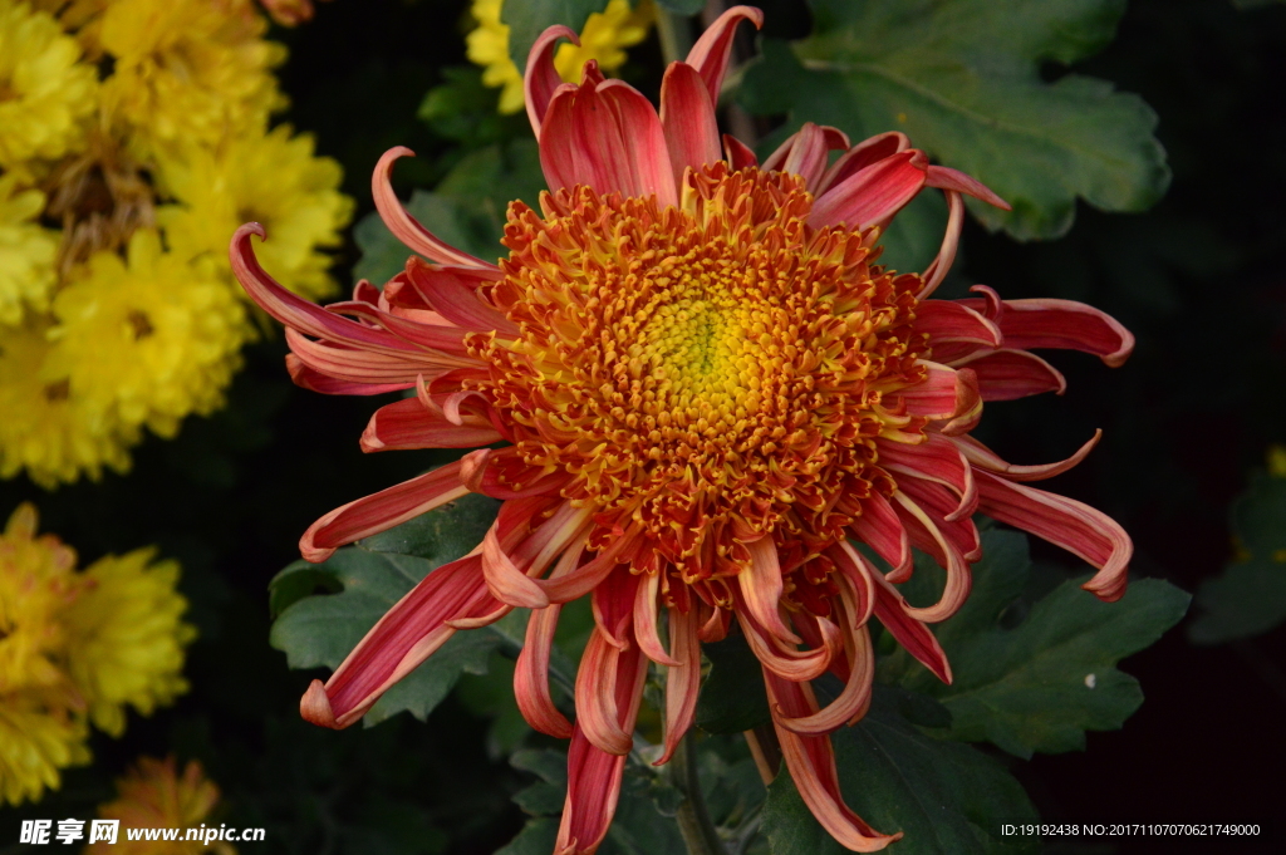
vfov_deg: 4.2
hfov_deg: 6.2
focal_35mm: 330
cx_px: 643
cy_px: 428
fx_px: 11779
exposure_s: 1/250
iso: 1100
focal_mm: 220
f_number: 13
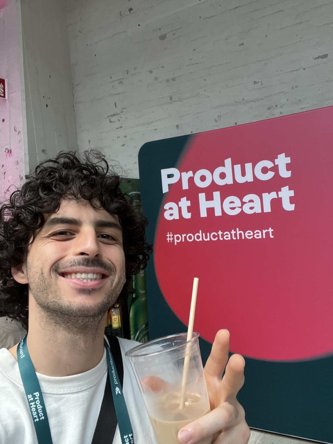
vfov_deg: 60.0
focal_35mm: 30
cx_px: 166
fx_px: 385
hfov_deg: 46.8
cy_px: 222
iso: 50
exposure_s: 1/100
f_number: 2.2
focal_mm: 2.71
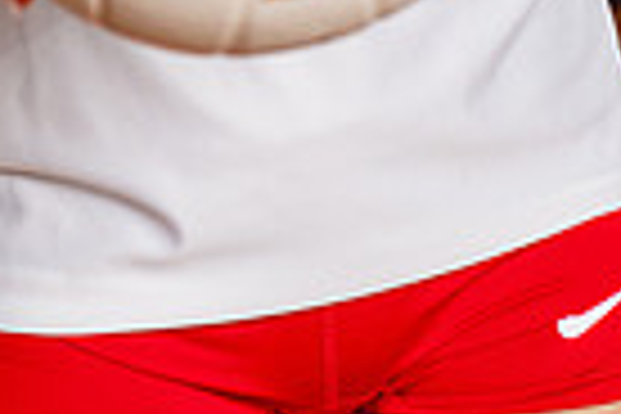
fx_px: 3950
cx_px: 158
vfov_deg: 5.8
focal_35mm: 229
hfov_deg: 9.0
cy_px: -558
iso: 200
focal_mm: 70
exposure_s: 1/250
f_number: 5.6
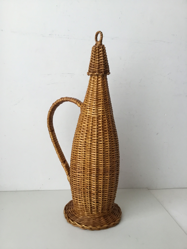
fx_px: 223
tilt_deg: -7.9
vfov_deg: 58.4
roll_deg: +0.0
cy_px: 124
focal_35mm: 31
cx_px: 94
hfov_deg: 45.4
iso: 100
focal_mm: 3.3
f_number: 2.4
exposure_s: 1/33
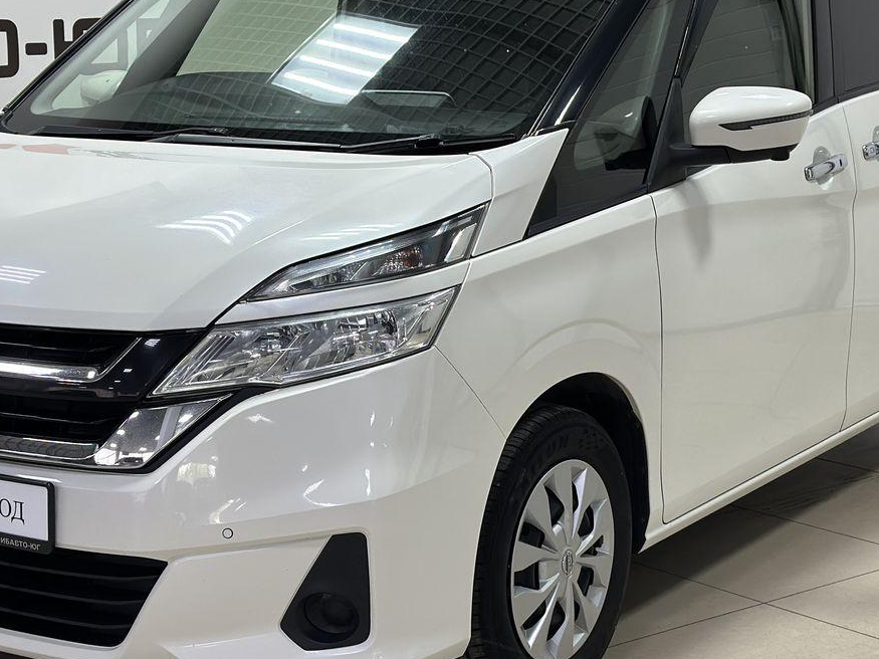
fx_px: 2006
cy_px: 354
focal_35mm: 79
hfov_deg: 24.7
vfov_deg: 18.7
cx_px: 409
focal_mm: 6.86
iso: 80
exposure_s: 1/100
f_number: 1.78
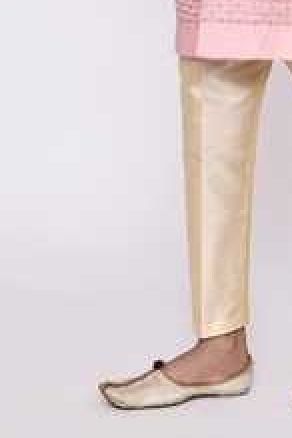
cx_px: 302
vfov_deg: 16.4
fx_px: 1460
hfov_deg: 11.3
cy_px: -81
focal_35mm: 120
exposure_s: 1/160
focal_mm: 50
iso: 250
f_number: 10
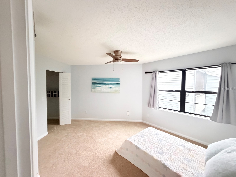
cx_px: 118
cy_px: 88
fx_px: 95
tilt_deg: -1.3
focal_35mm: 14
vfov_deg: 85.7
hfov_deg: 102.1
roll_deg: -0.5
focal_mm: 2.22
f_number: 2.2
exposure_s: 1/30
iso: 1600
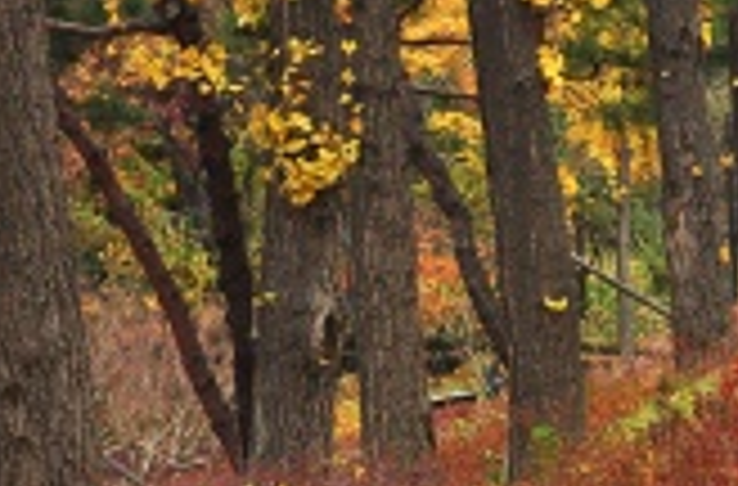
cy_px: 326
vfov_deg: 4.4
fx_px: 6331
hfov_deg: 6.6
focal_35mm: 310
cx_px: 1112
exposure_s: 1/60
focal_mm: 52
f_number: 4.8
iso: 500
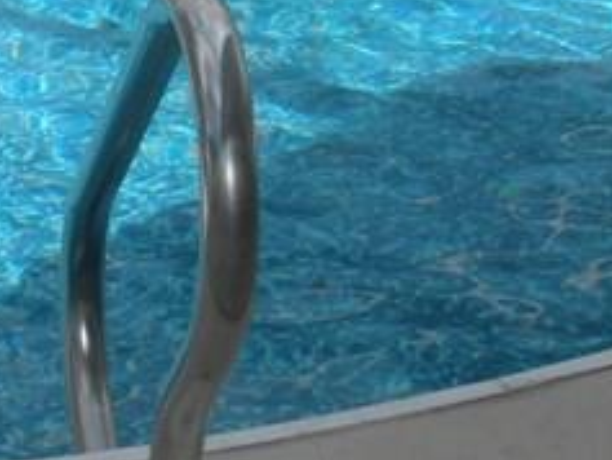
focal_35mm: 151
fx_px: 2671
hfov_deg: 13.0
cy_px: -93
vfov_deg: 9.7
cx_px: 147
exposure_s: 1/602
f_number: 3.5
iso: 64
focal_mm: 6.3
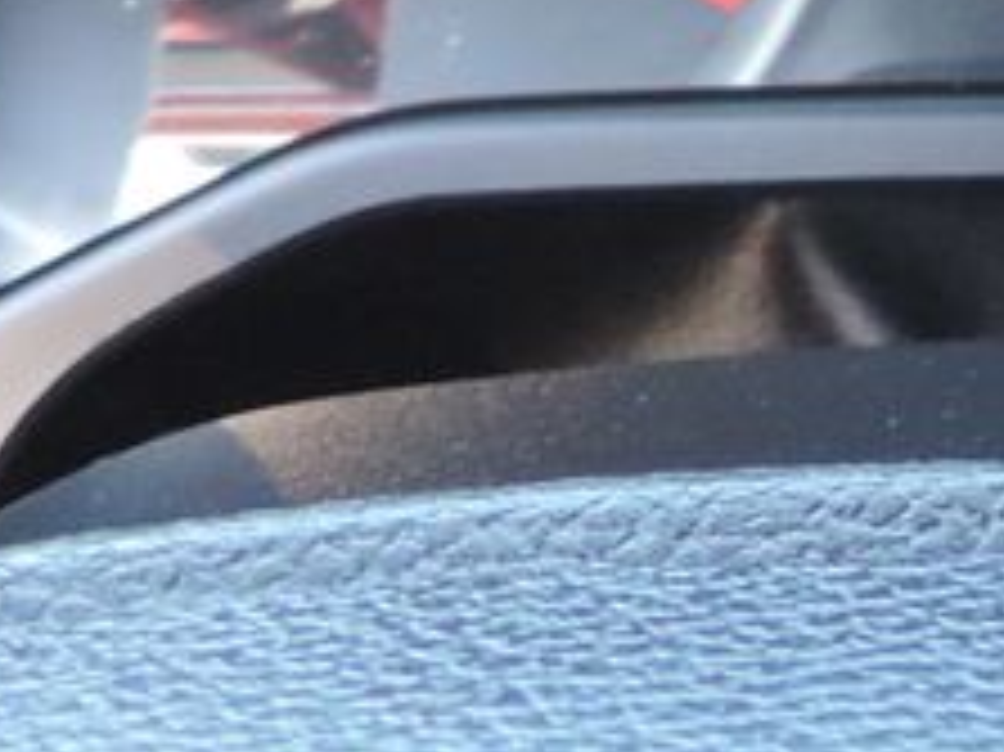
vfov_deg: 10.6
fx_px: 4000
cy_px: -104
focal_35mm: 138
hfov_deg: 13.1
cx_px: 1733
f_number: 3
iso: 400
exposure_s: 1/30
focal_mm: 4.3
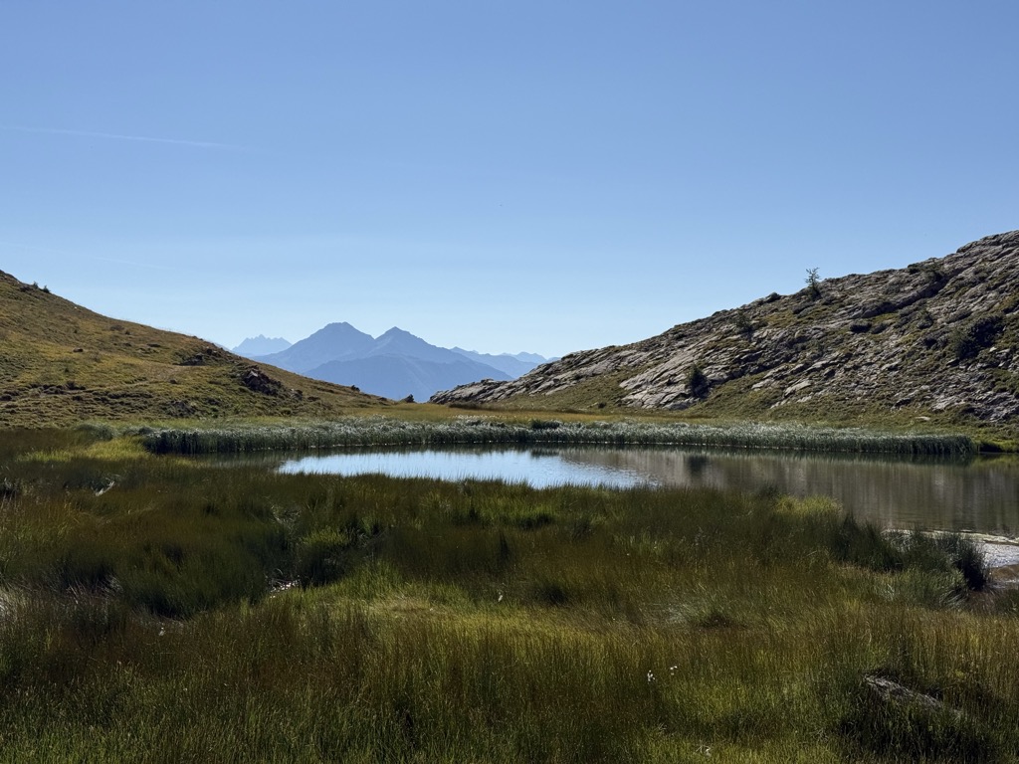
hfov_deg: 39.7
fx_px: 1413
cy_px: 382
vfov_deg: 30.3
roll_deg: -1.5
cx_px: 510
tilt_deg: -0.2
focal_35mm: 48
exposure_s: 1/11364
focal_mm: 6.76
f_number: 1.78
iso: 64
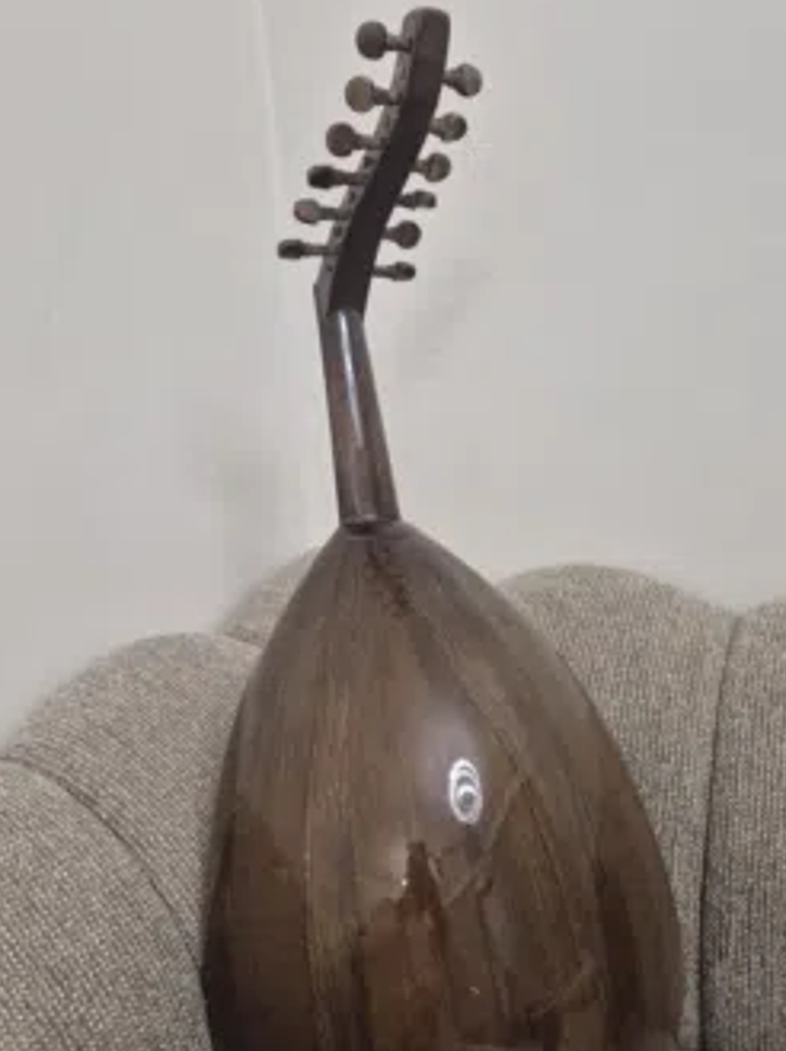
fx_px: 849
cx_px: 409
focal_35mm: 28
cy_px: 565
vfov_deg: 63.4
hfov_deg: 49.6
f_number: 1.8
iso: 64
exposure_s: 1/100
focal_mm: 5.4
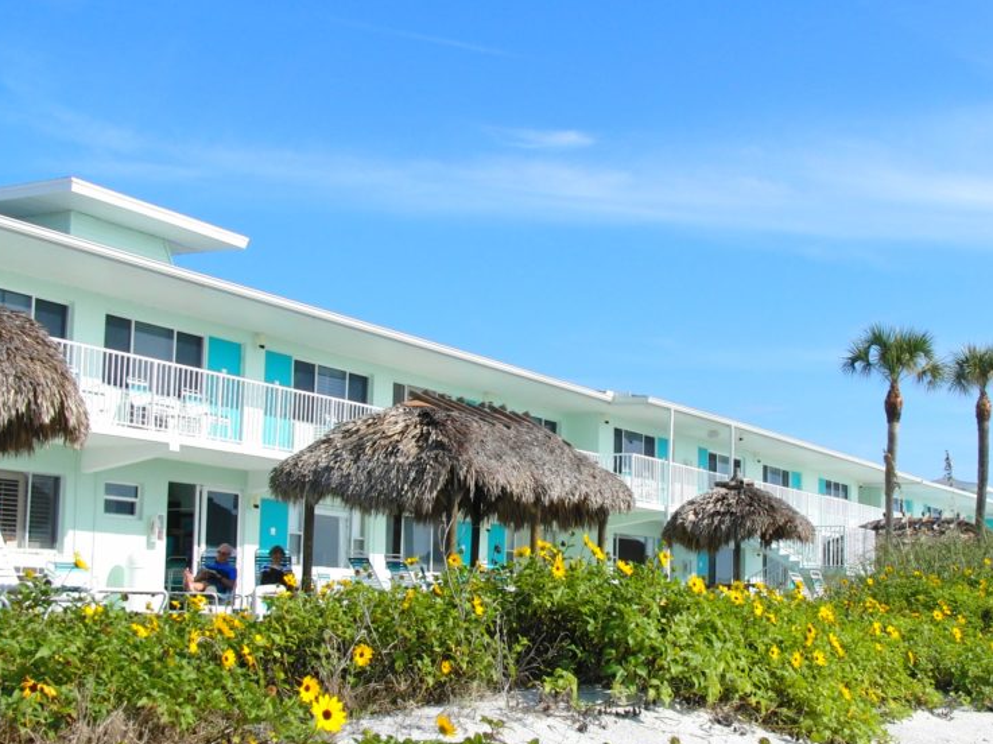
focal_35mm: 57
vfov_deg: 25.6
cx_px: 567
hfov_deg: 33.7
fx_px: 1634
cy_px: 472
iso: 100
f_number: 9.6
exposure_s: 1/250
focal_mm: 8.3
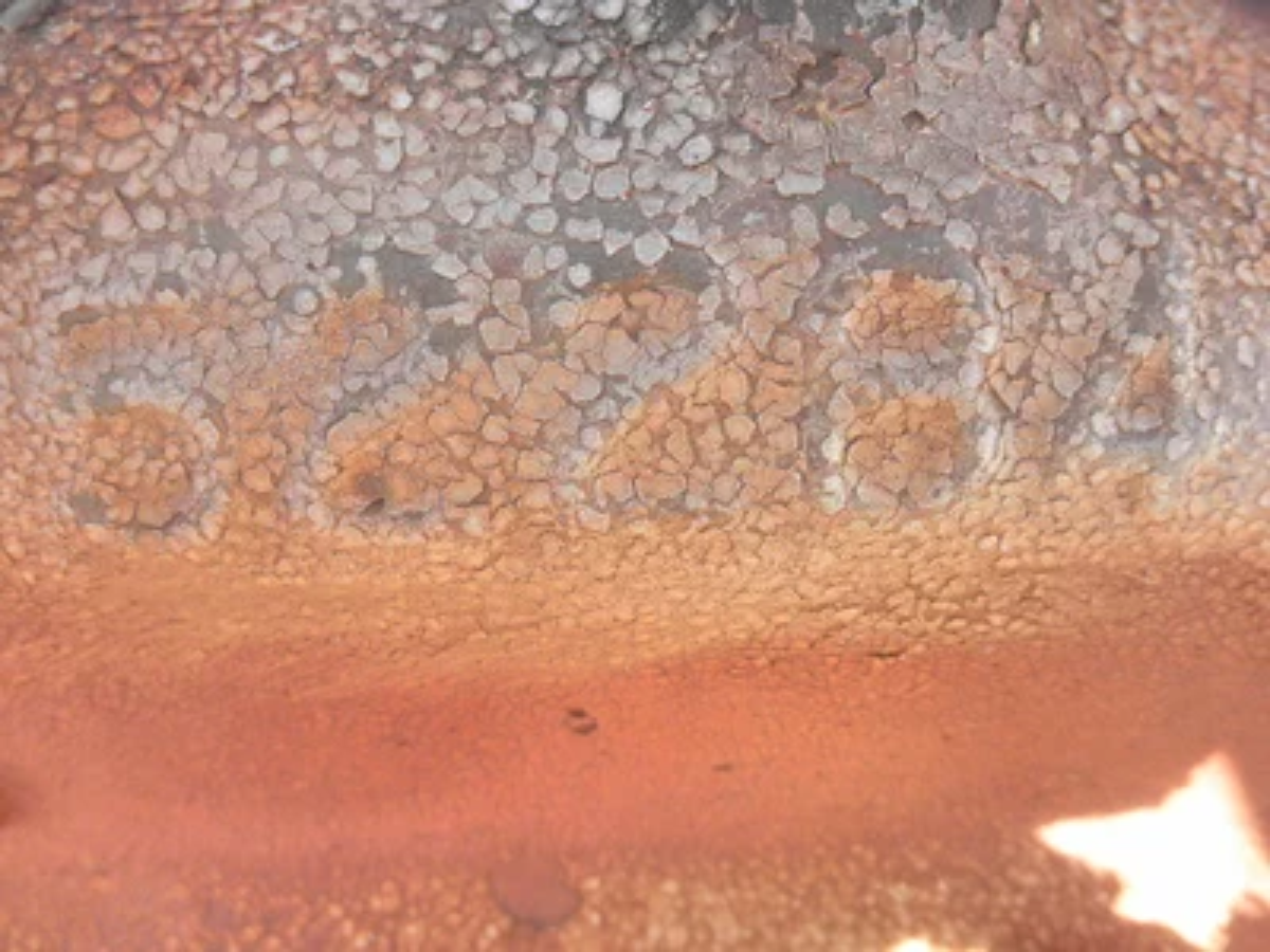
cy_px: 476
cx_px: 635
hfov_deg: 63.4
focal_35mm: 28
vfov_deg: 49.7
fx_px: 1027
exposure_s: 1/125
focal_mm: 5
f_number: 3
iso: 64
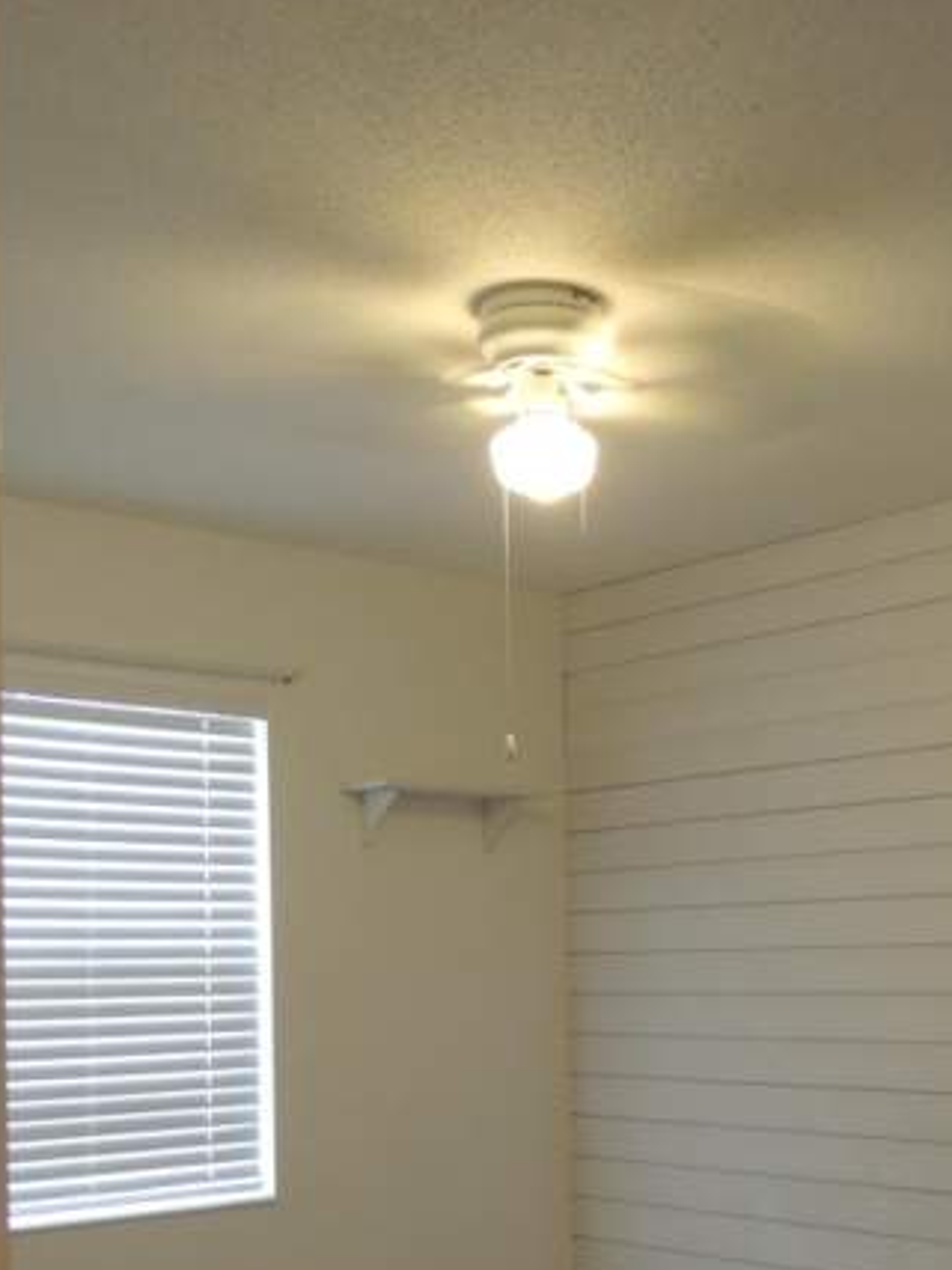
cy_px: 925
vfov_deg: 41.1
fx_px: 1651
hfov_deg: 31.7
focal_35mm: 45
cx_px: 696
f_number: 3.1
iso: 360
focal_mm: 5.3
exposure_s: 1/30
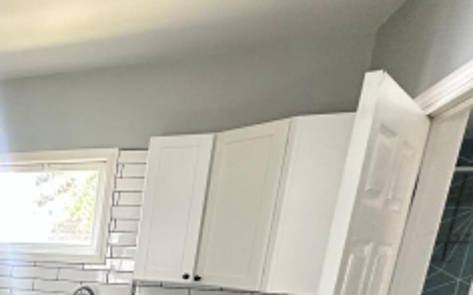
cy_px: 361
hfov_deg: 35.6
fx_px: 541
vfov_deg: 26.7
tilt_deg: -12.4
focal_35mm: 42
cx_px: -111
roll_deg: -2.2
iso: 320
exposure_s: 1/64
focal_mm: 2.22
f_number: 2.2
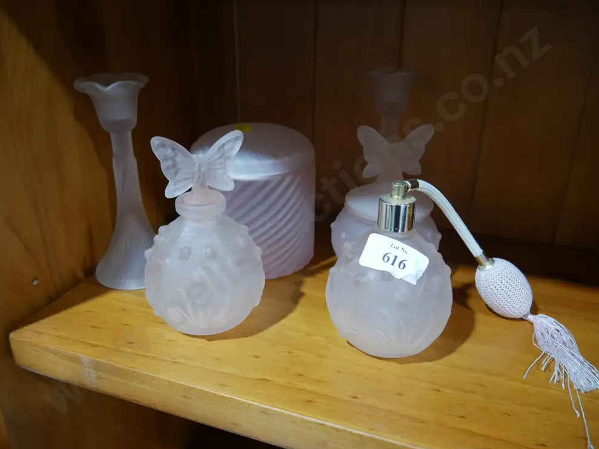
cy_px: 222
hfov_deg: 61.7
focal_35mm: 29
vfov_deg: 48.2
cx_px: 296
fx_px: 502
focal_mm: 14
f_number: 3.5
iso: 640
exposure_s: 1/60
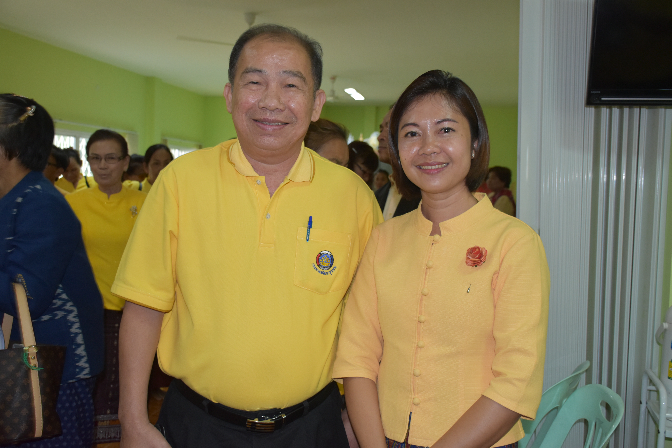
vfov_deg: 36.9
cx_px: 336
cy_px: 224
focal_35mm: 36
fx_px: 672
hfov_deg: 53.1
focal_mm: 24
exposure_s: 1/60
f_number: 3.8
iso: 1000
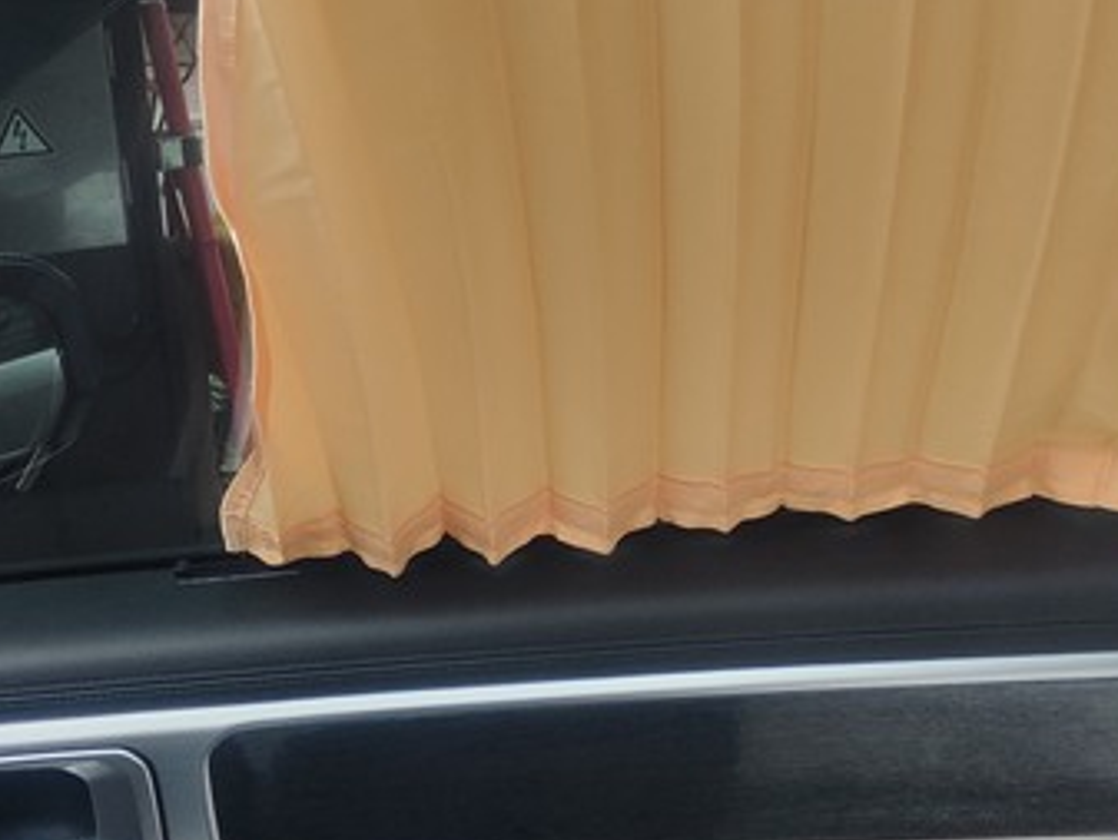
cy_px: 216
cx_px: 547
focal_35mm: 37
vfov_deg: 37.8
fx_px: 1195
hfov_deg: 50.1
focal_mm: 1.65
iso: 67
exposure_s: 1/120
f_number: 2.2
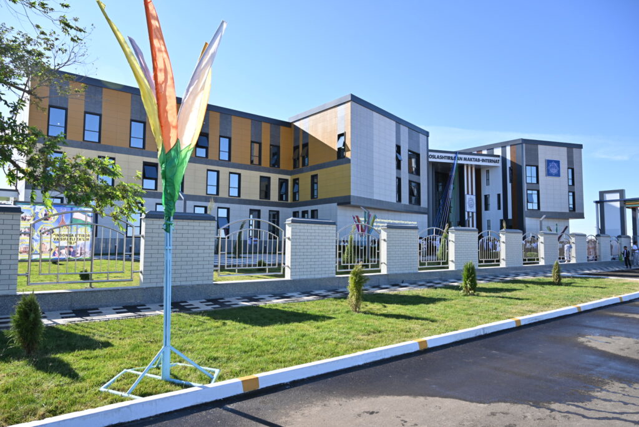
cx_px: 320
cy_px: 214
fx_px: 426
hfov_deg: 73.7
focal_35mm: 24
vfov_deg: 53.1
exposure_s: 1/200
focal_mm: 24
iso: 100
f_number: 7.1
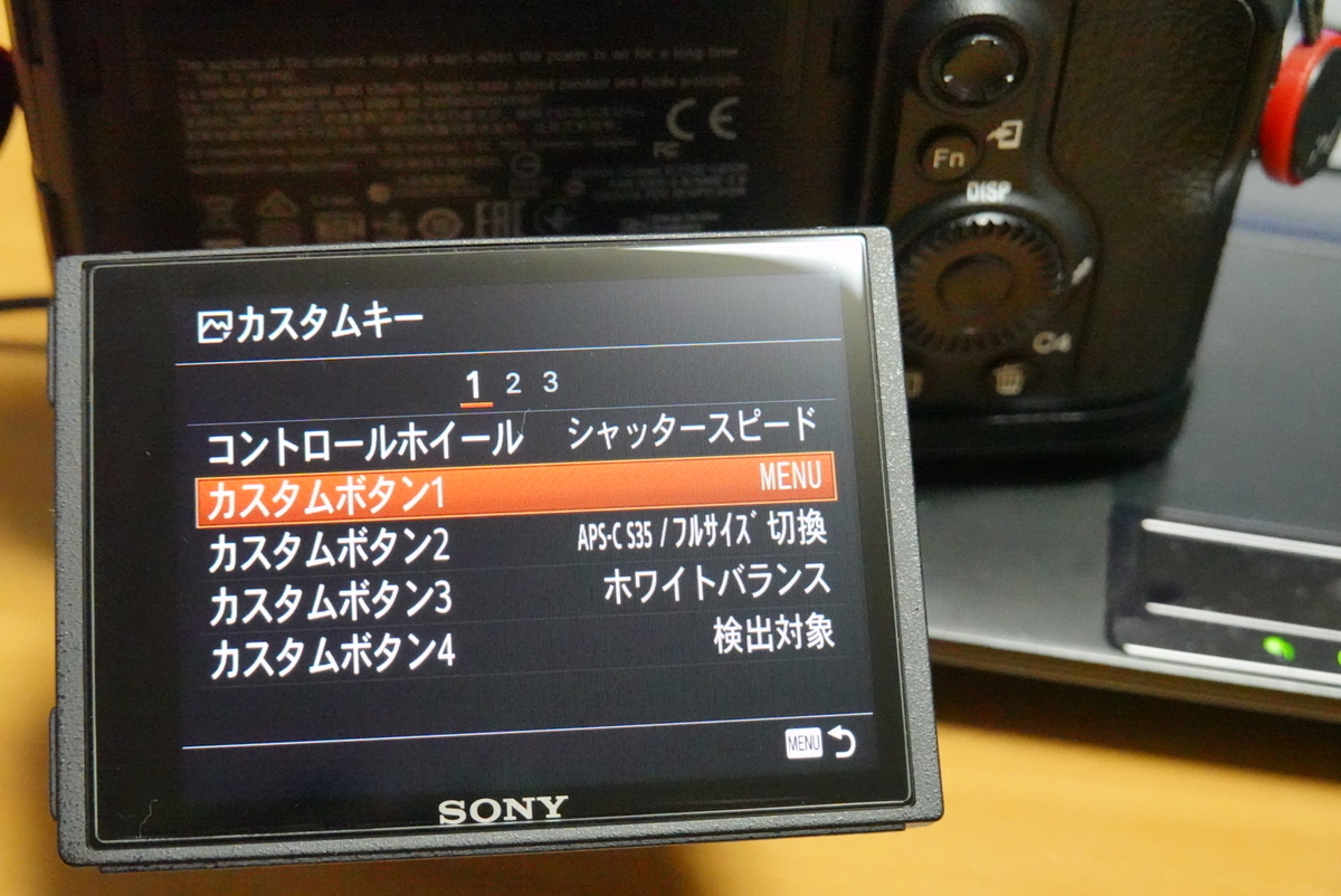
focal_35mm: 62
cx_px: 670
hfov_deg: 32.4
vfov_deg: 21.9
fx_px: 2311
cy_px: 448
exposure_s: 1/160
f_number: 4.5
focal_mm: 22.92
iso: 6400
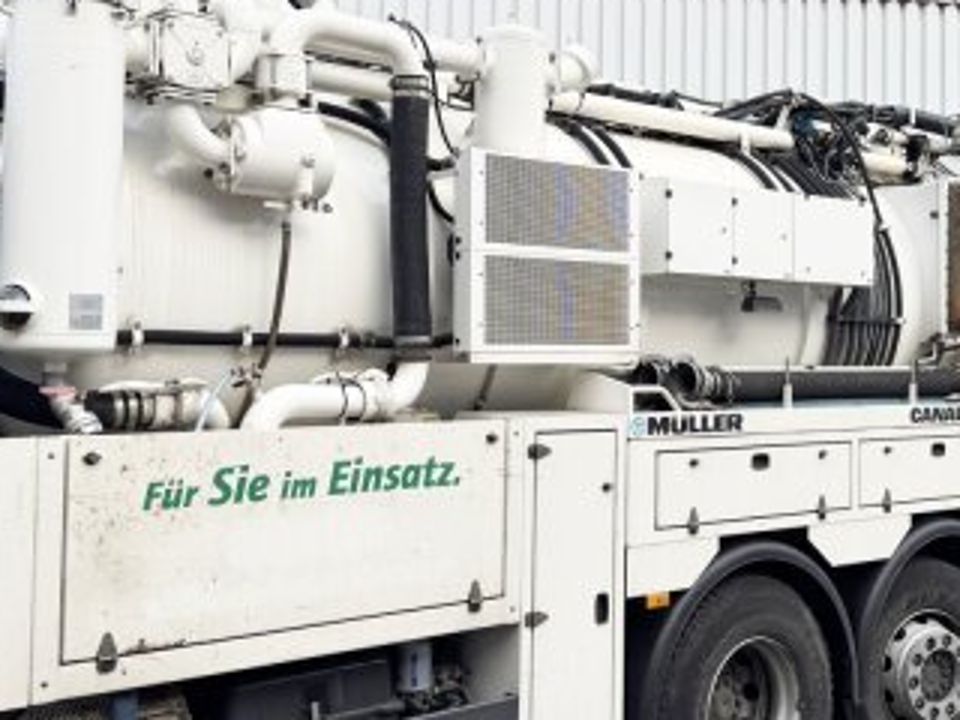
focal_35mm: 48
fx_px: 1331
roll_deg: +0.8
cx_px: 555
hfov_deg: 39.6
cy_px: 291
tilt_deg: +4.1
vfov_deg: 30.2
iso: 80
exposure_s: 1/553
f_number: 1.78
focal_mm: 6.76
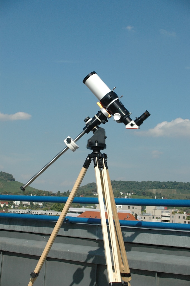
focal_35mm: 72
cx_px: 95
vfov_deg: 28.1
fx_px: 571
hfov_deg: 18.9
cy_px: 143
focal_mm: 48
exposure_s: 1/800
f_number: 14
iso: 640
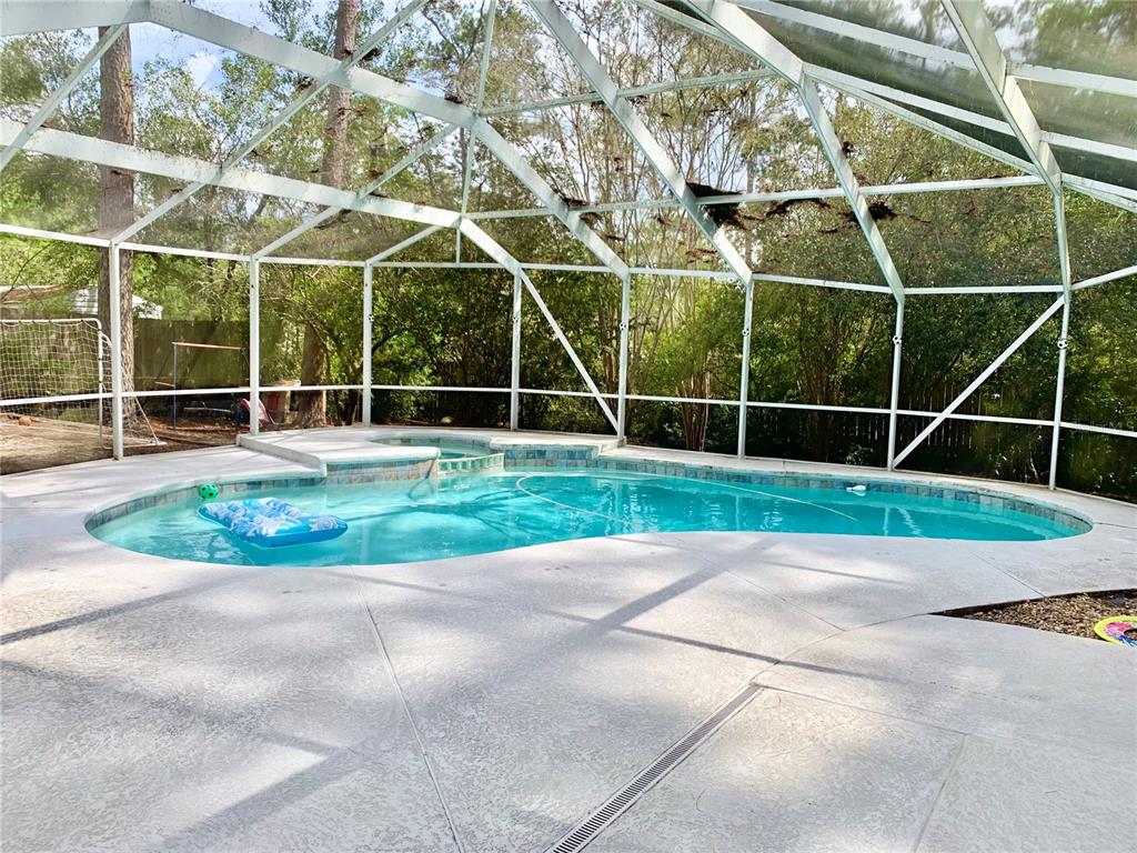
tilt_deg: -6.0
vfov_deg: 53.1
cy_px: 426
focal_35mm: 26
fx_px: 854
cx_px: 568
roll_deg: -2.4
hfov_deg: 67.3
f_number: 1.8
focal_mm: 4.25
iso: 25
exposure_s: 1/981
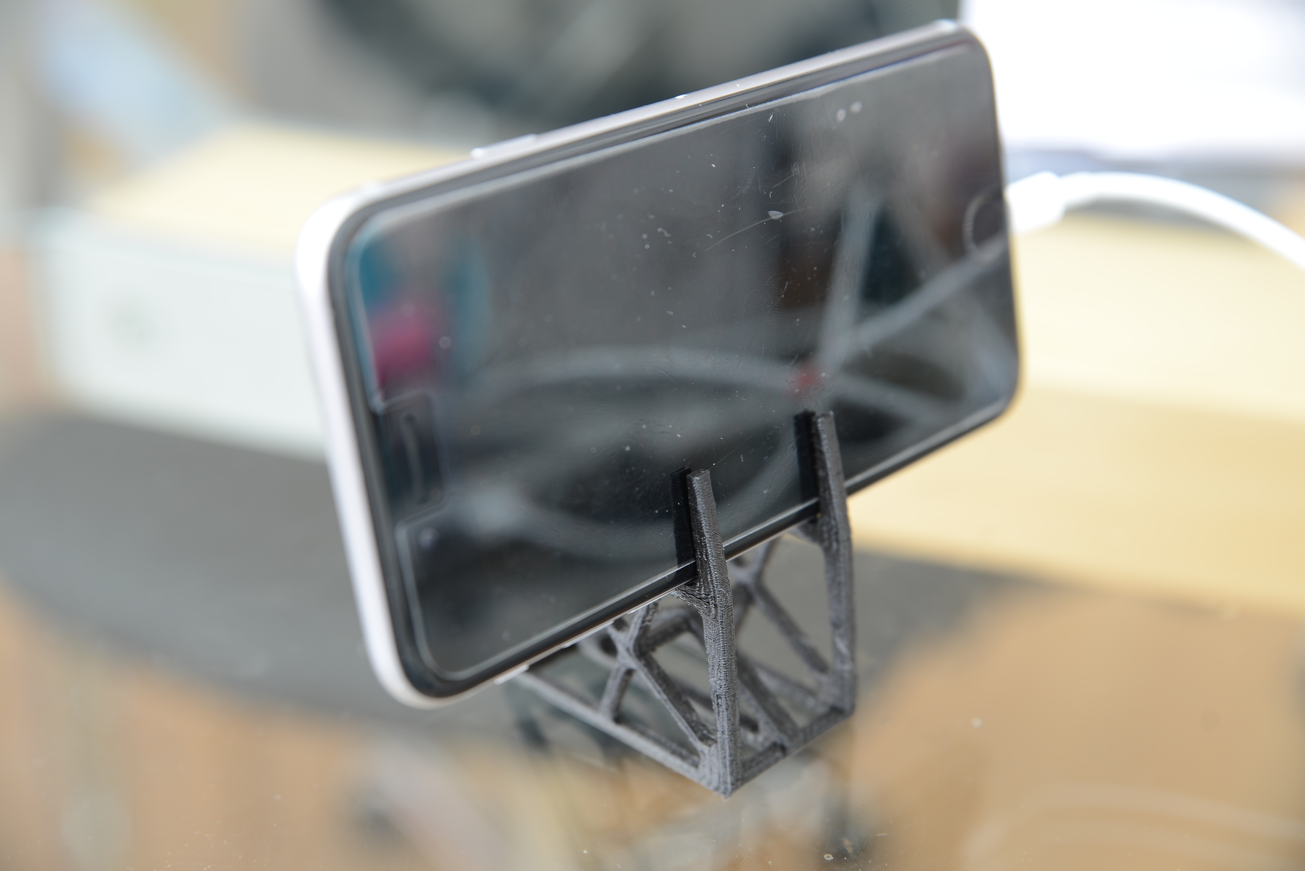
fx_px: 2538
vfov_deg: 19.5
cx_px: 652
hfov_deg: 28.8
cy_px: 436
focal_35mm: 70
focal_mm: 70
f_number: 5.6
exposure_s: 1/40
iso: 100
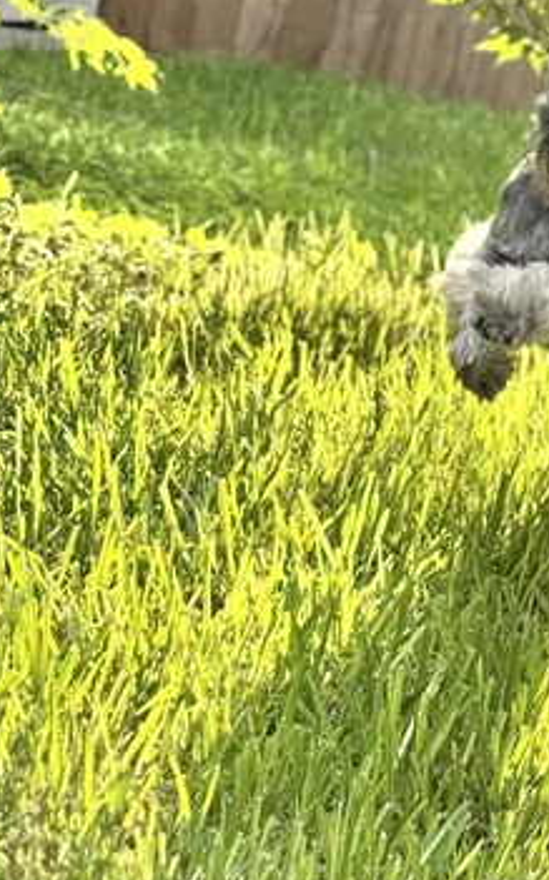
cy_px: 471
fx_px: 2780
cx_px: 637
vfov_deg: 18.0
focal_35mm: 116
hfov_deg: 11.1
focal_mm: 6.76
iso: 64
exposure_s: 1/888
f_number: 1.78
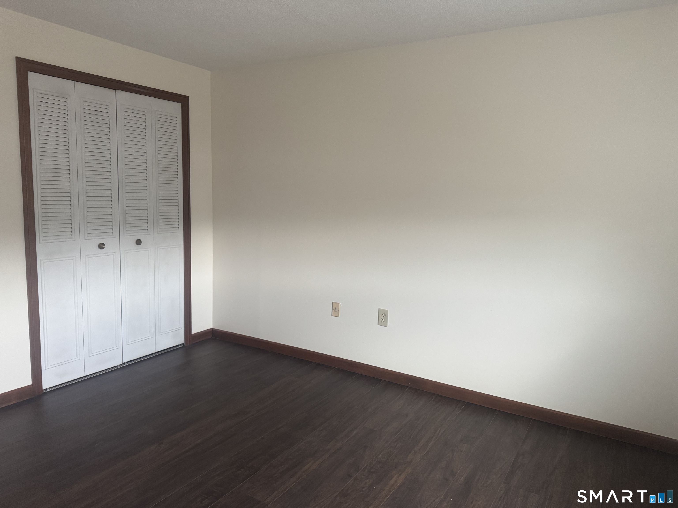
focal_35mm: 24
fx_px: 470
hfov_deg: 71.6
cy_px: 254
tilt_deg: -7.1
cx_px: 339
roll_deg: -1.7
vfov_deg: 56.8
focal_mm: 6.76
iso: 400
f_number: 1.78
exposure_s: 1/60
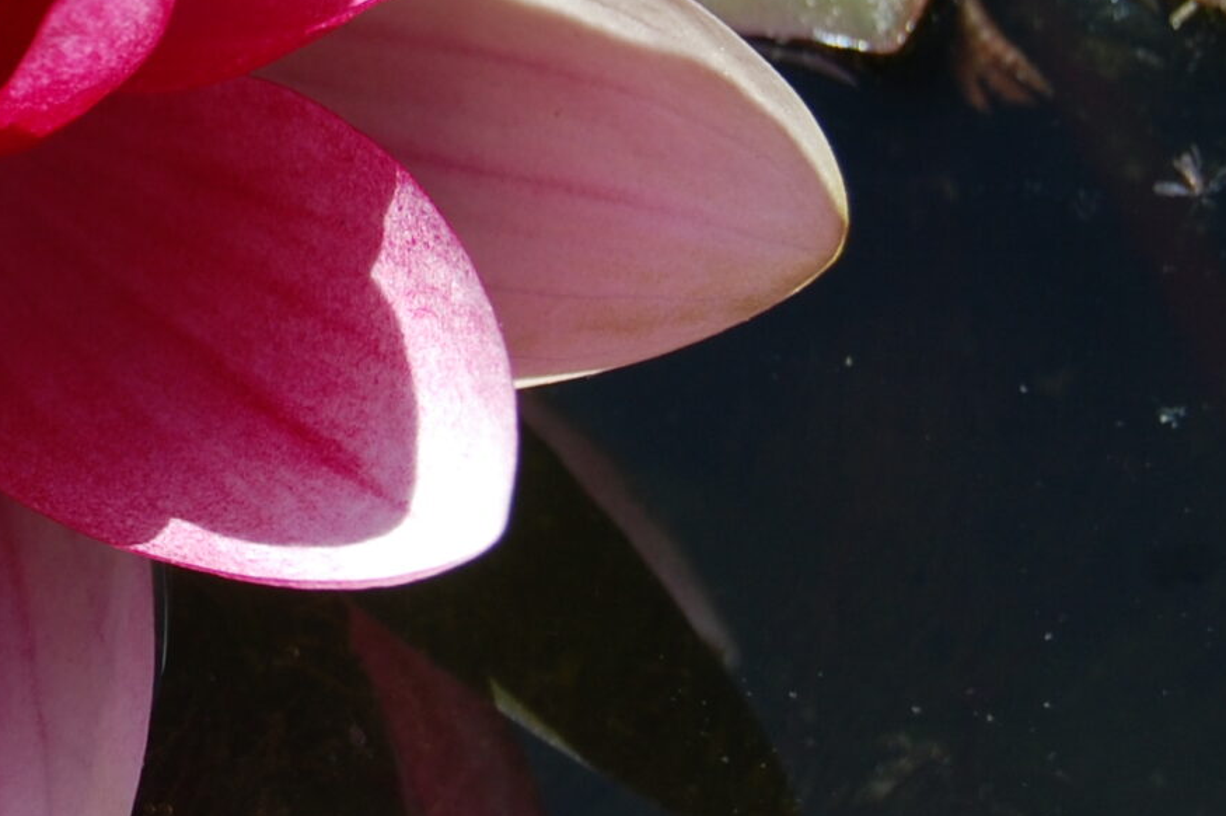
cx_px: -373
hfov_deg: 8.4
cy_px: -217
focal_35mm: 241
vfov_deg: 5.6
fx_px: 8217
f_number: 8
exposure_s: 1/250
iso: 200
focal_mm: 55
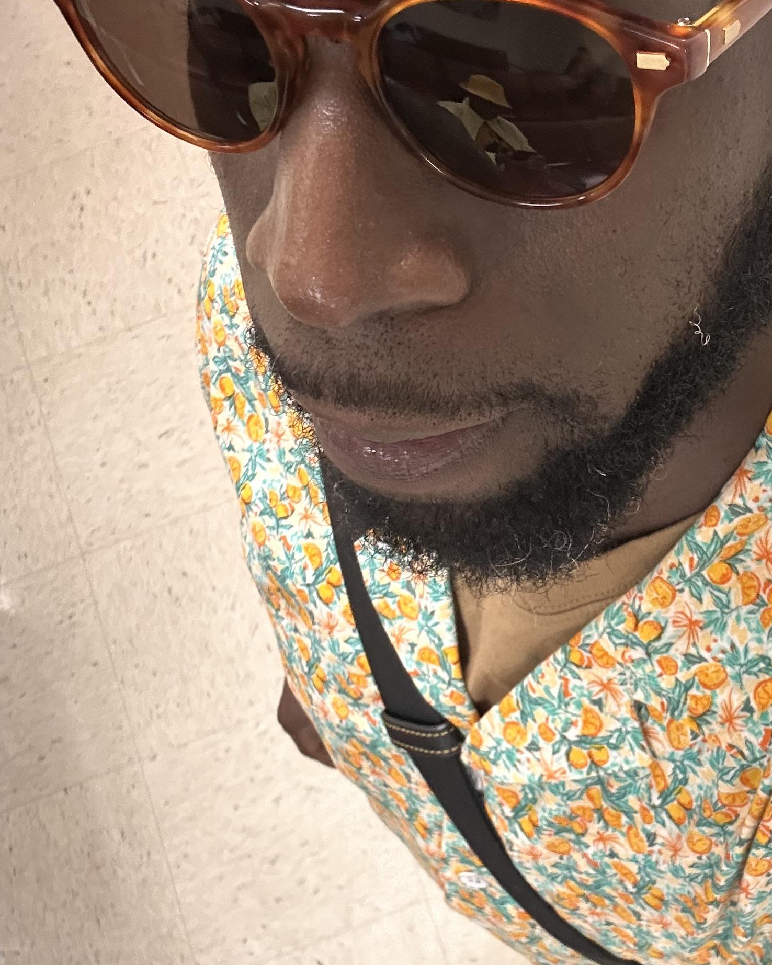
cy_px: 536
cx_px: 554
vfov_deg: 38.0
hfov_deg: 30.5
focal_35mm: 49
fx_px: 1399
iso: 250
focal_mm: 2.69
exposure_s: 1/40
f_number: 1.9
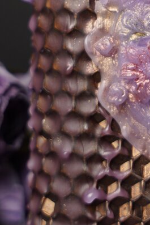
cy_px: -92
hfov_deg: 7.1
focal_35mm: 190
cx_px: 220
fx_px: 1185
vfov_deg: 10.5
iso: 125
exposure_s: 1/50
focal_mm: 50.2
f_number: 5
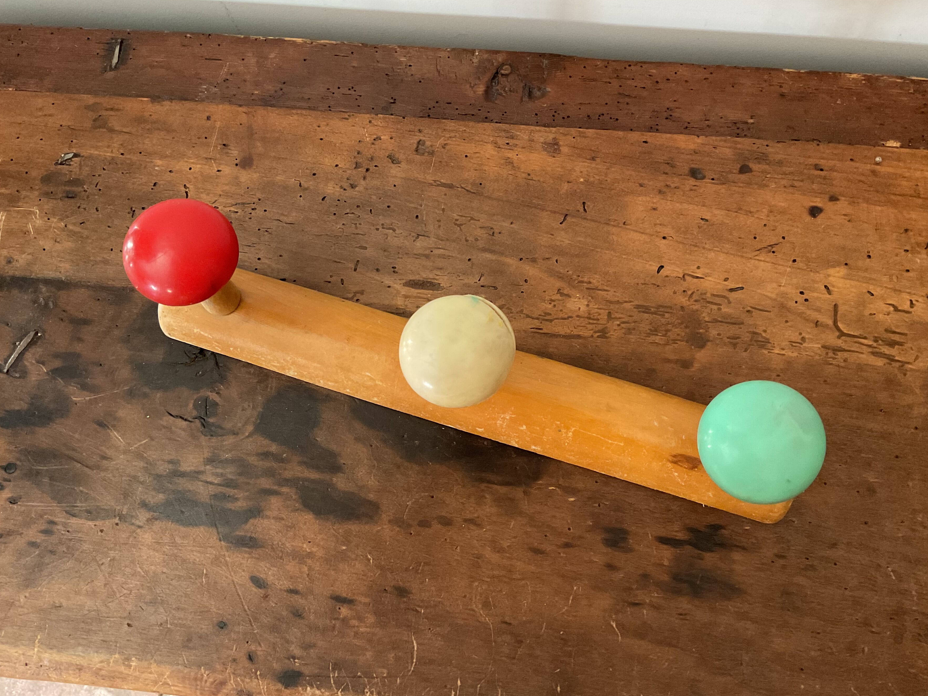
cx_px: 508
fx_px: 885
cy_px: 342
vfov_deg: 42.9
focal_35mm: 33
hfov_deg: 55.3
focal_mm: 3
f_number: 1.8
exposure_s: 1/33
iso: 320
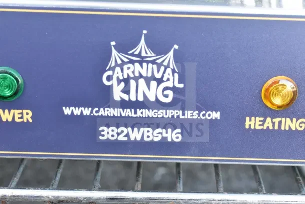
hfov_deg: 27.0
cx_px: 152
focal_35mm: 75
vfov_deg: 18.2
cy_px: 102
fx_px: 636
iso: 6400
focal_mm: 50
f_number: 8
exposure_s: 1/250
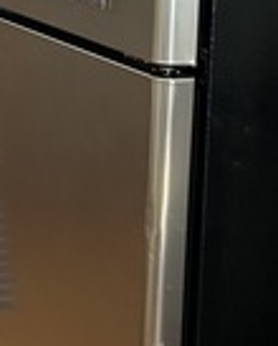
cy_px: -58
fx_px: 1170
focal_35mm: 114
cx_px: -464
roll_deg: +1.5
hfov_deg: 10.8
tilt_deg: -6.9
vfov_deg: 16.2
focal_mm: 6.86
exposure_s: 1/120
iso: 200
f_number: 1.78
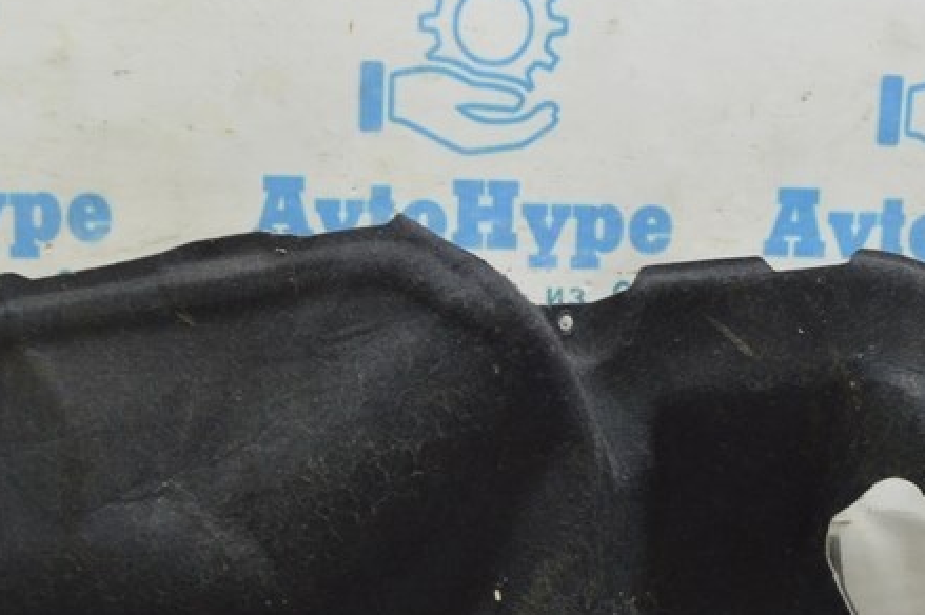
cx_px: 360
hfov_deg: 28.8
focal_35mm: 70
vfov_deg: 18.8
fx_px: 1797
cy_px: 652
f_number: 5.6
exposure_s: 1/20
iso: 400
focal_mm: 20
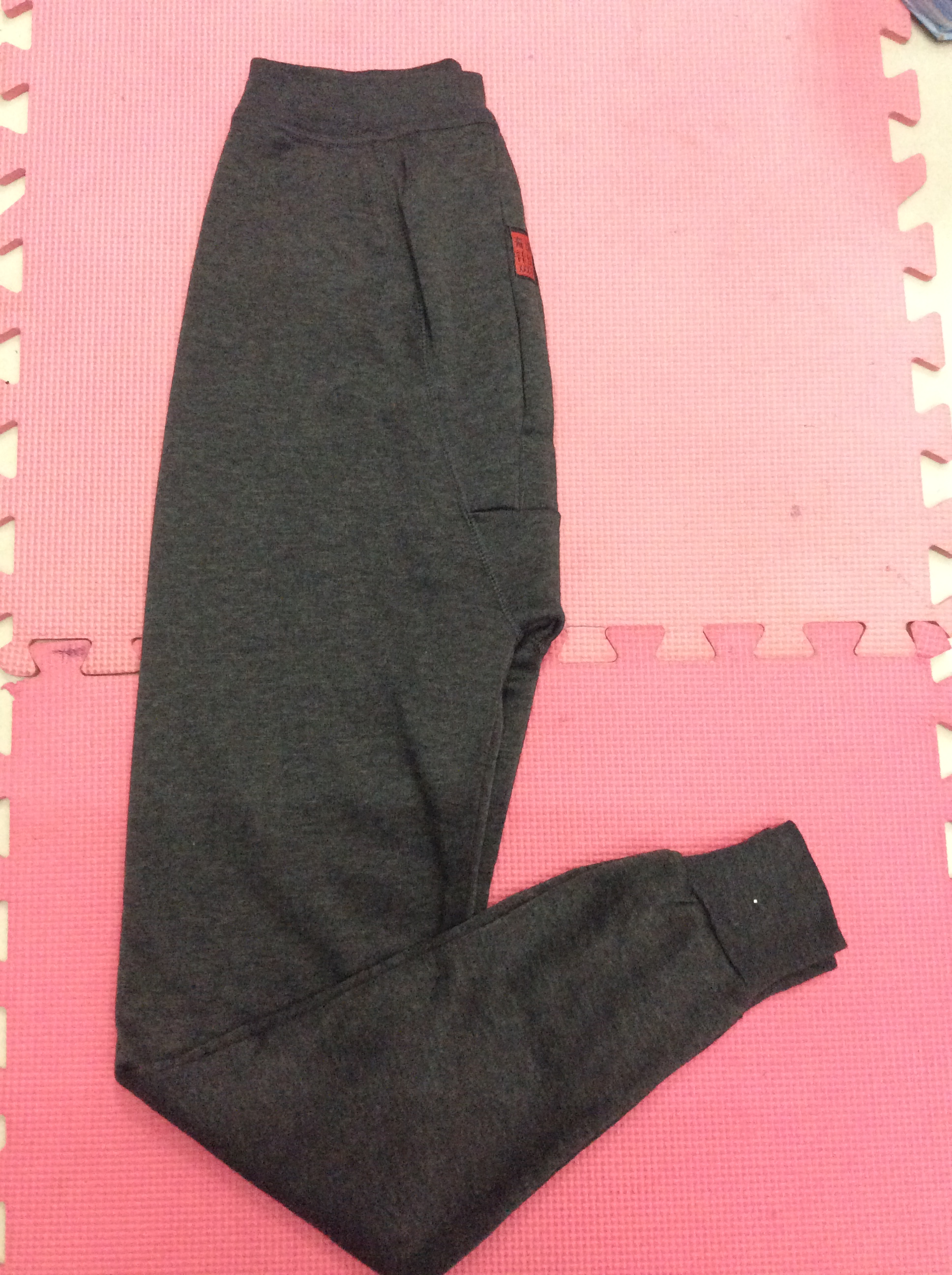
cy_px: 638
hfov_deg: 42.8
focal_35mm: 33
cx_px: 476
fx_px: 1213
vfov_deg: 55.4
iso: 320
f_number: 2.4
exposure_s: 1/25
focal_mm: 3.3
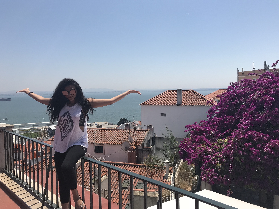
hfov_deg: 61.7
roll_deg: +0.9
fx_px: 234
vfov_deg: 48.2
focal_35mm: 29
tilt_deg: -2.4
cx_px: 141
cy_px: 104
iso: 20
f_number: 1.8
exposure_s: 1/3546
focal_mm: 3.99
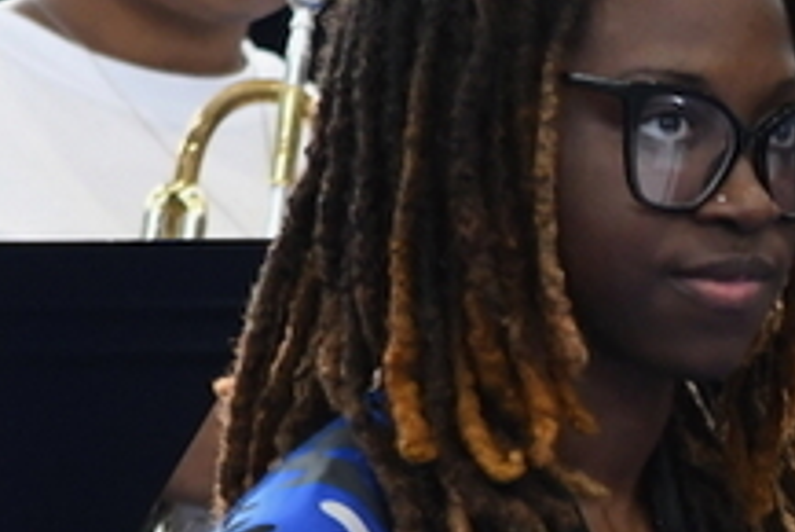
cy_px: 372
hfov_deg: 1.7
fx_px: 26583
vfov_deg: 1.1
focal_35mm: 1203
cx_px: 1246
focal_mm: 170
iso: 2000
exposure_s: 1/200
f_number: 5
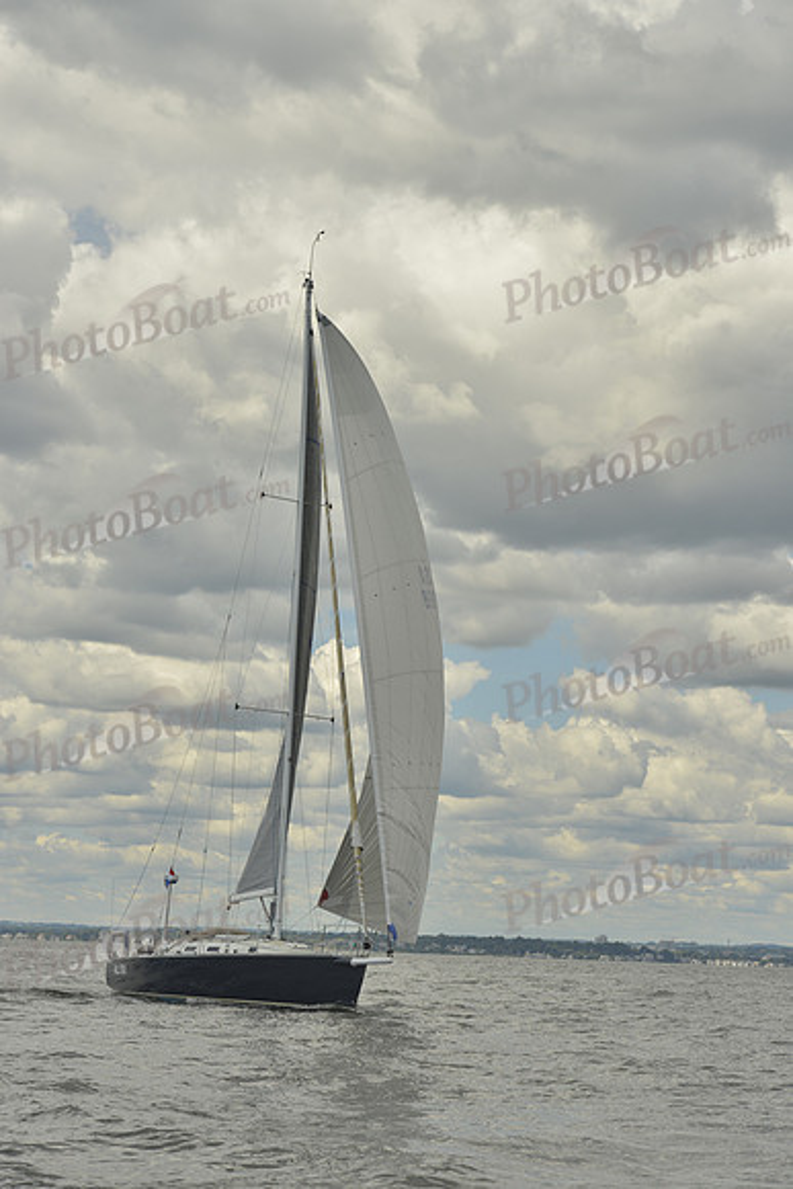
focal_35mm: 82
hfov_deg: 16.7
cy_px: 594
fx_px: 2708
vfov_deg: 24.8
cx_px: 396
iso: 200
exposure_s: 1/1000
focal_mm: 82
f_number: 8
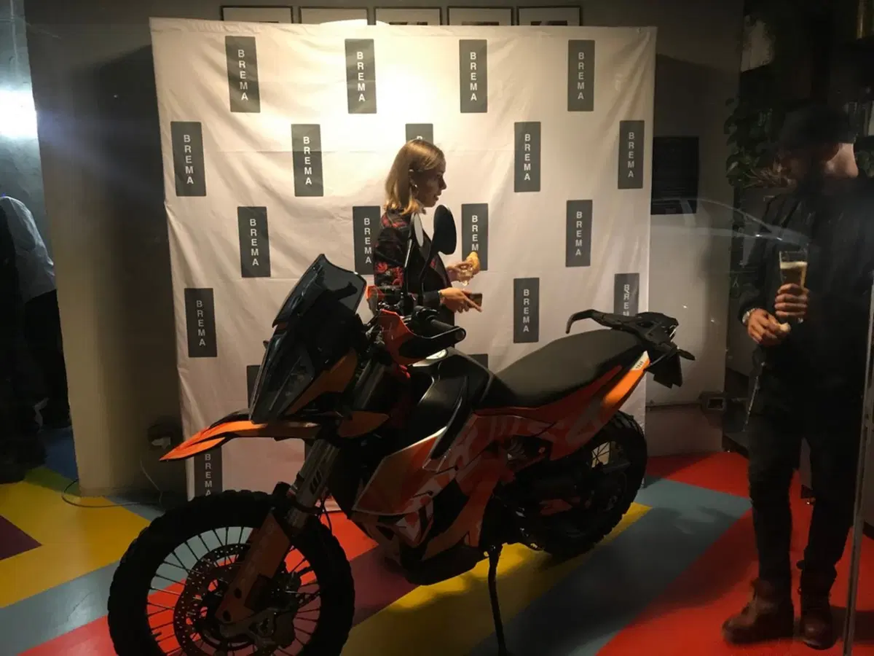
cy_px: 328
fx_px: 707
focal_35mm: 28
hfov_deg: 63.4
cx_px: 437
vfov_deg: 49.7
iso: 100
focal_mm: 3.99
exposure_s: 1/8
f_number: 1.8
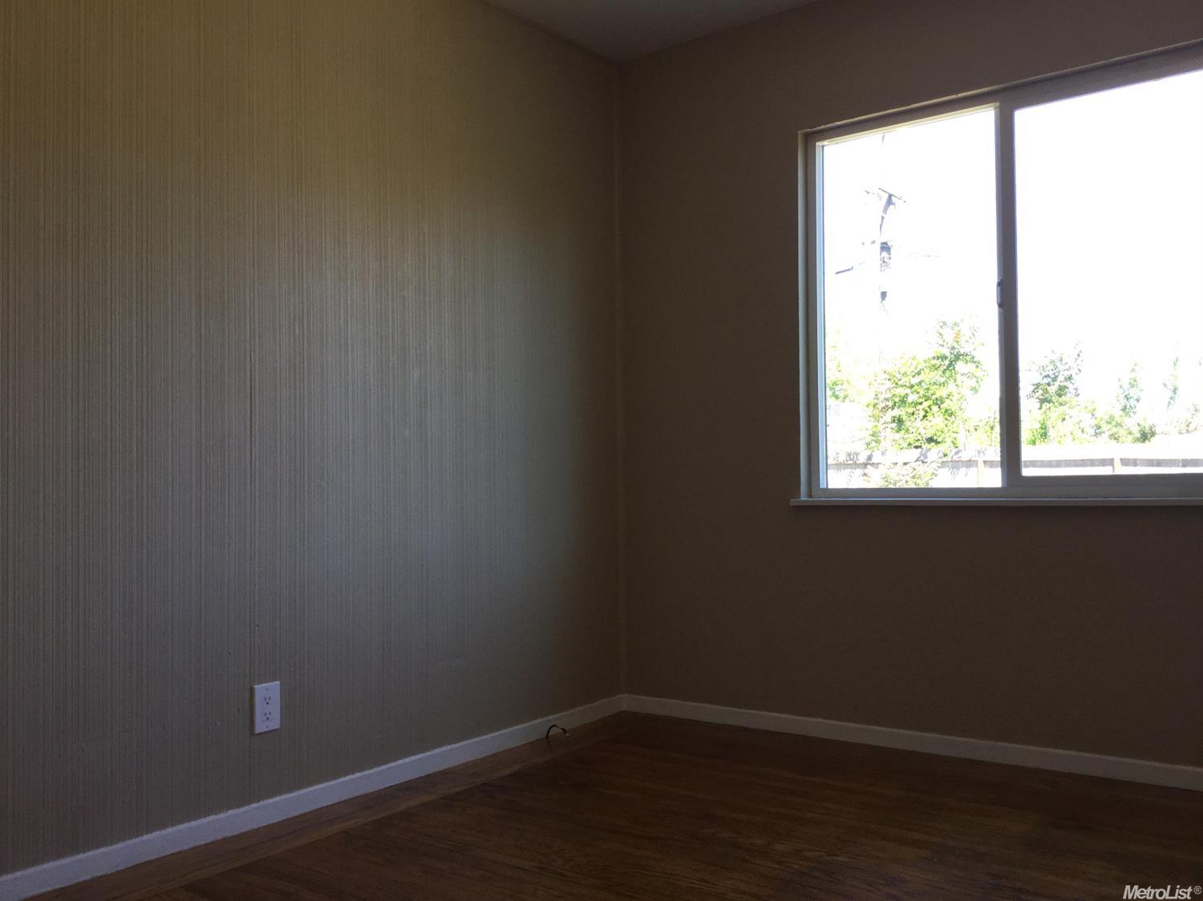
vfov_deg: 45.4
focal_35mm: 31
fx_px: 1077
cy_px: 450
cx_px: 602
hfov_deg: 58.4
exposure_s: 1/60
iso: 32
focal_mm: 3.3
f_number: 2.4
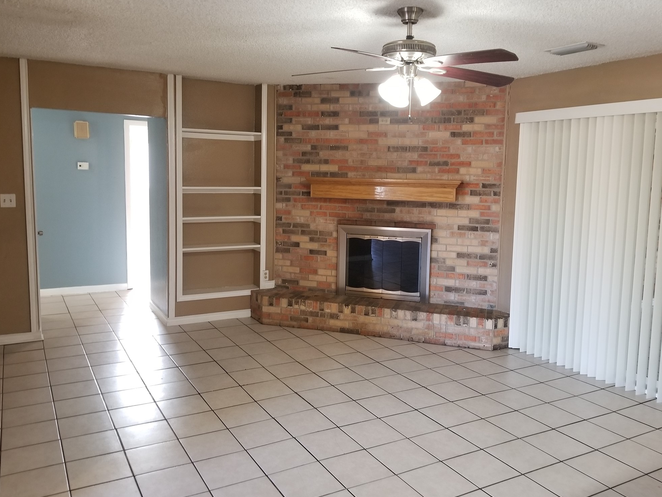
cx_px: 329
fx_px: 516
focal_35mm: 27
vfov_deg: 51.3
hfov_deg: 65.3
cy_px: 241
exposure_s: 1/30
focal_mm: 4.25
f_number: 1.7
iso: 200
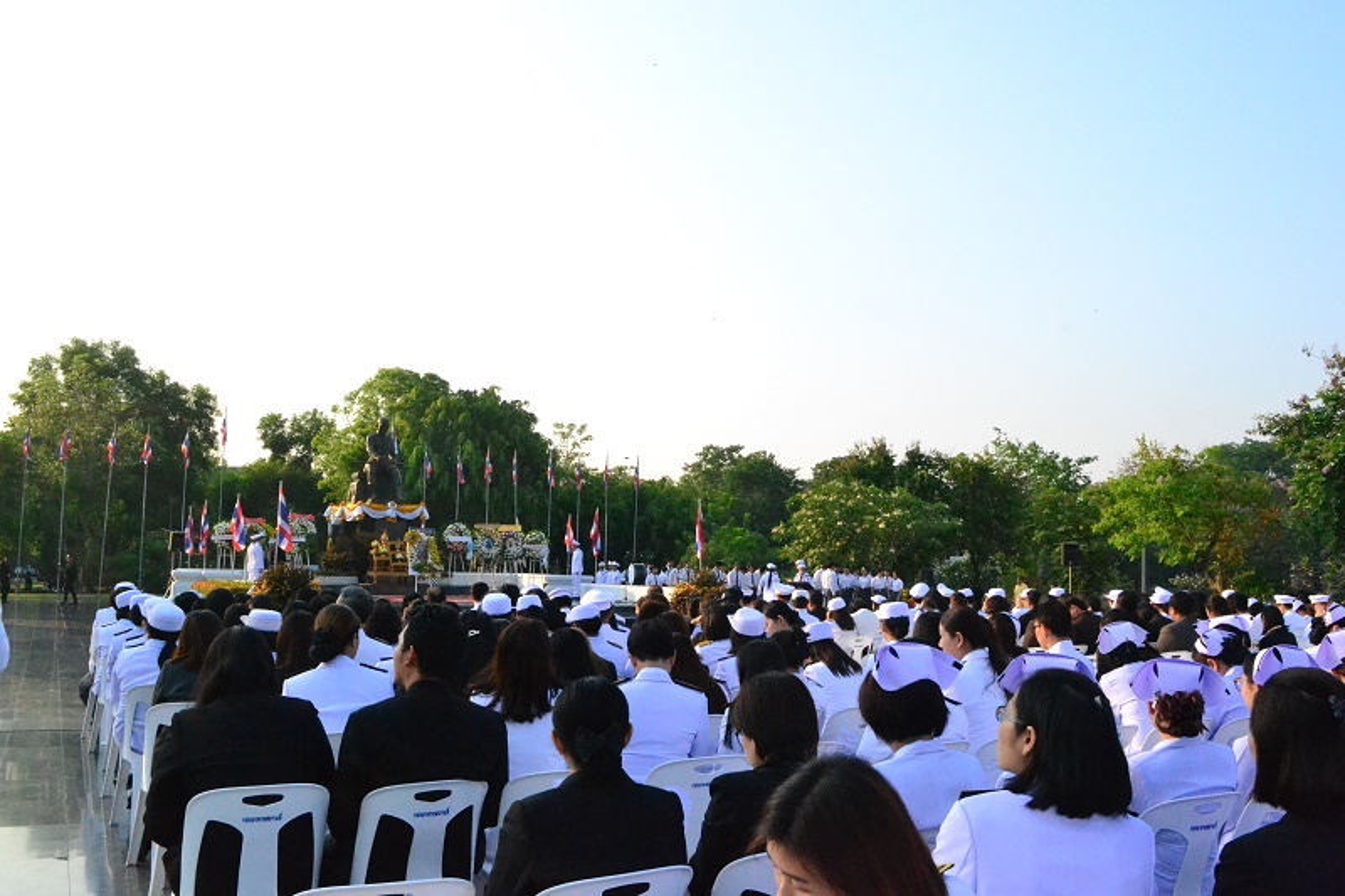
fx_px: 1121
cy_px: 448
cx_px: 672
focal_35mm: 30
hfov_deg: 61.9
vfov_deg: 43.6
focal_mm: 20
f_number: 16
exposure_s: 1/1000
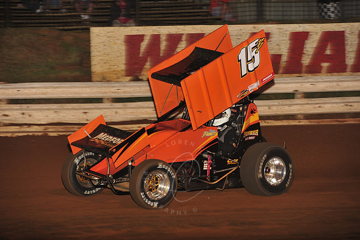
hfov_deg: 11.1
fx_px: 1849
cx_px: 180
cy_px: 120
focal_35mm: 185
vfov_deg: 7.4
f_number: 6.3
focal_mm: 185
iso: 1000
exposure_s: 1/320
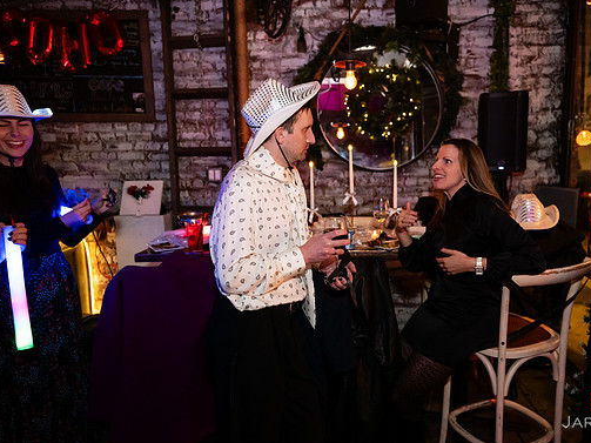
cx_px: 342
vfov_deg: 49.7
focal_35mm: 28
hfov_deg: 63.1
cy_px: 221
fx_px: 478
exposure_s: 1/100
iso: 3200
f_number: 2.8
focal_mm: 24
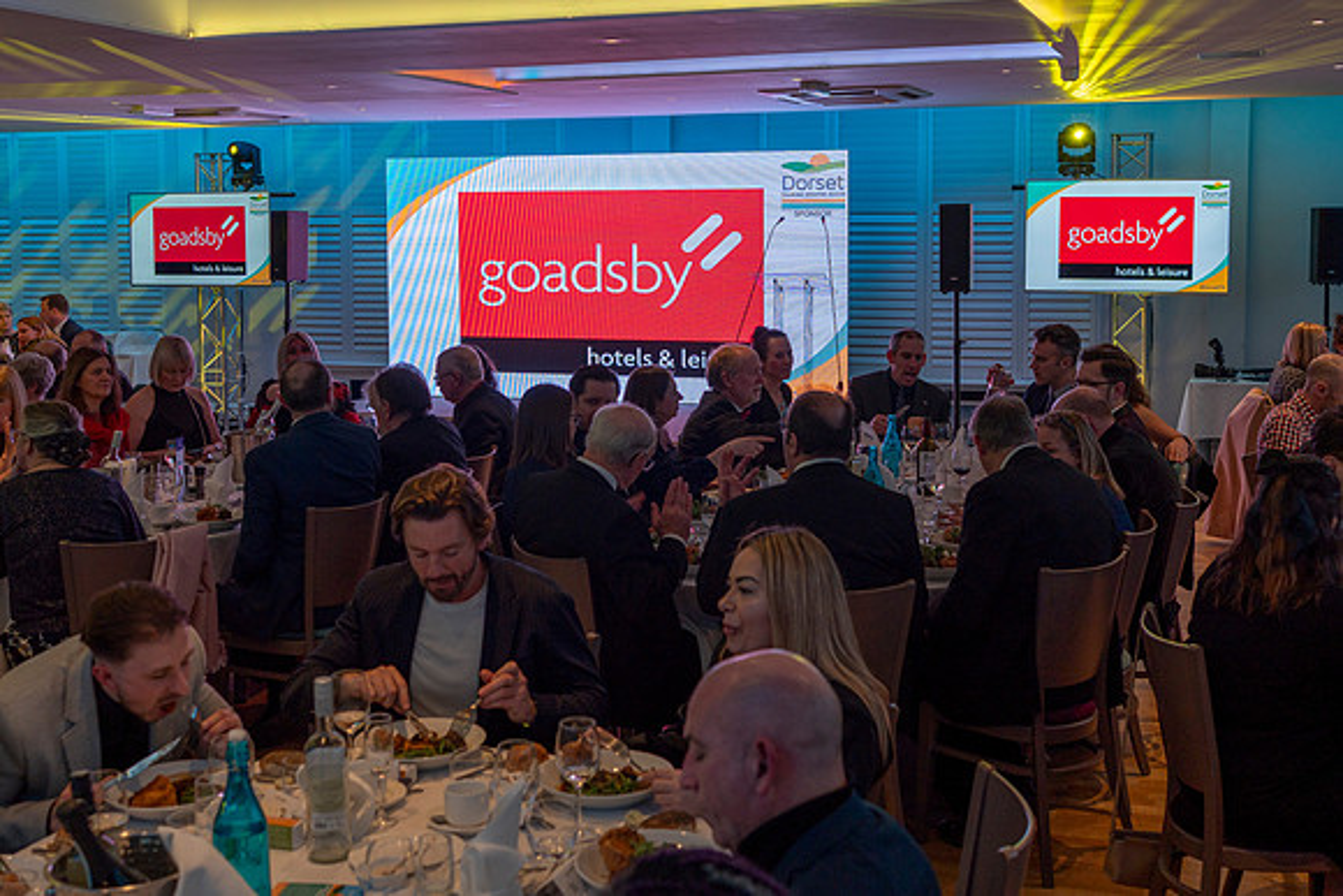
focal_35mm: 44
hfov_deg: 44.9
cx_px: 658
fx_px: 1625
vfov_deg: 30.7
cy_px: 339
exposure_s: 1/60
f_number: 4.5
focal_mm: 35
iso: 125
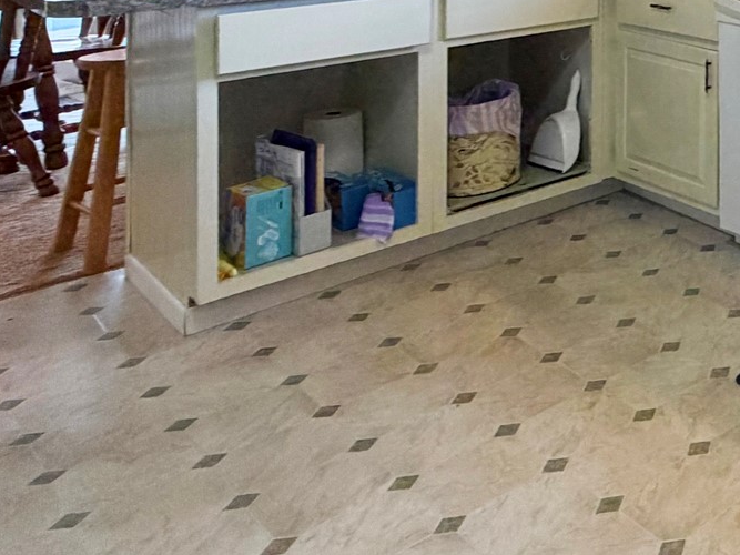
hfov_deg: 30.4
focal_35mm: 43
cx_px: 1043
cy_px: -135
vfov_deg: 28.5
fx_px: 919
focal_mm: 2.22
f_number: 2.2
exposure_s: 1/120
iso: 320
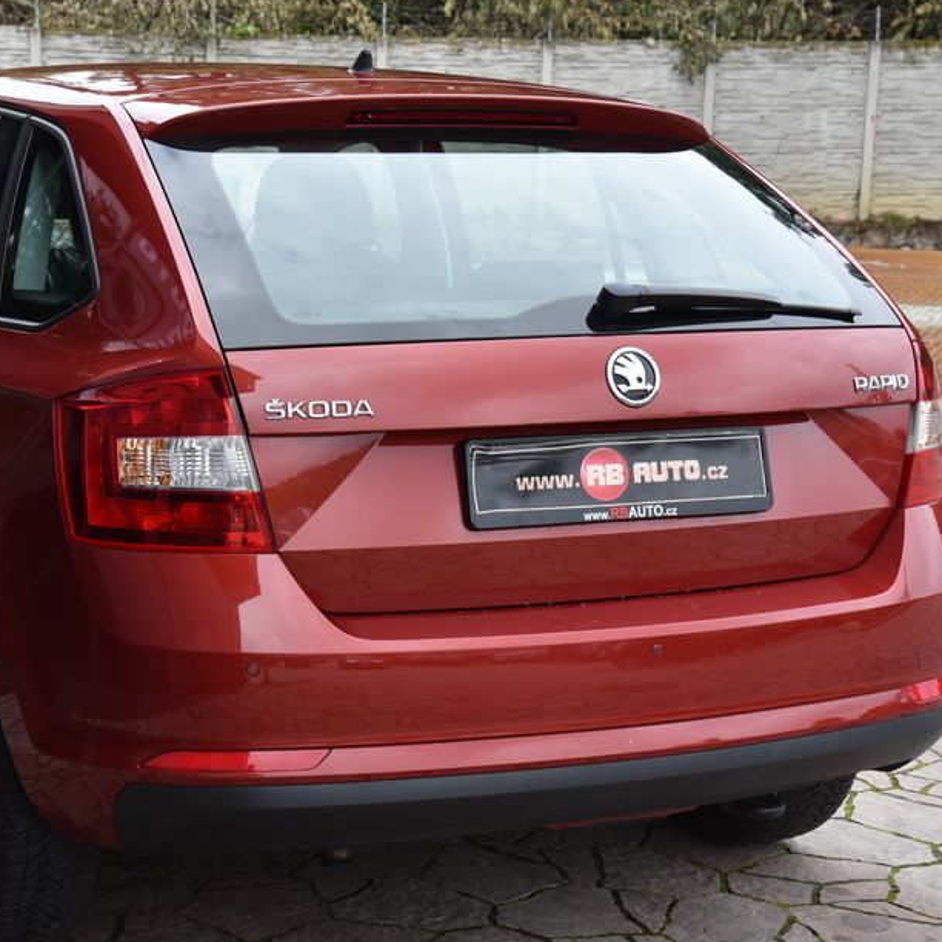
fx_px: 2278
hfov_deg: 23.2
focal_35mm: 74
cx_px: 297
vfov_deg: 23.4
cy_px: 494
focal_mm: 52
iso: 500
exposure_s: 1/250
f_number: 8
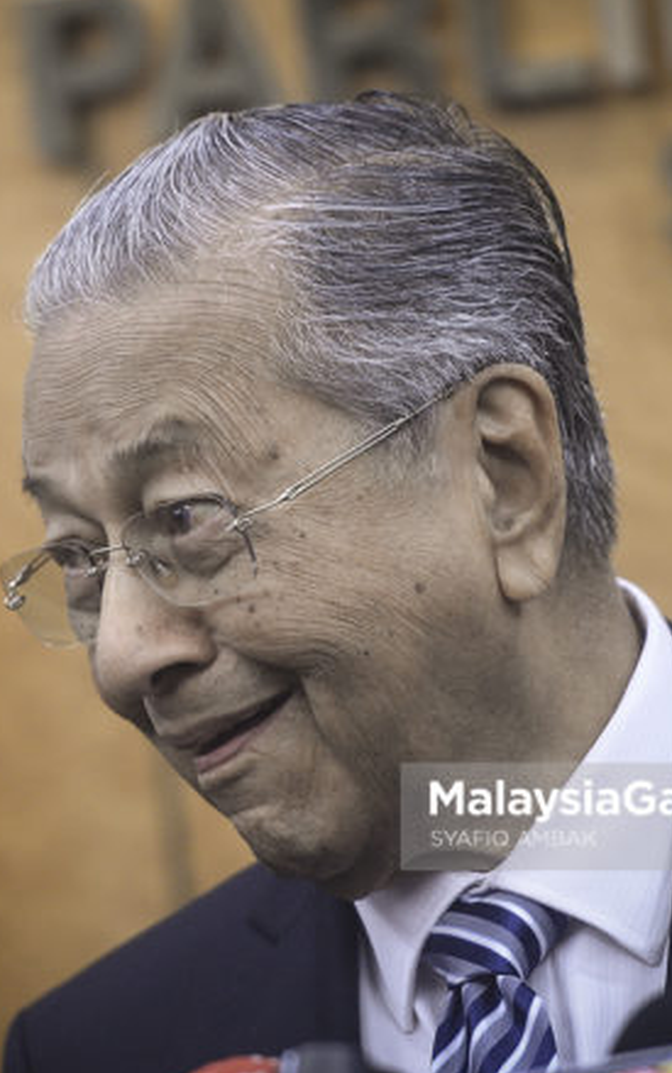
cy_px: 545
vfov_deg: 6.6
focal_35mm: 316
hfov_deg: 4.2
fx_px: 9245
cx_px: 170
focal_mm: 200
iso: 1250
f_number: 3.2
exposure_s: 1/160
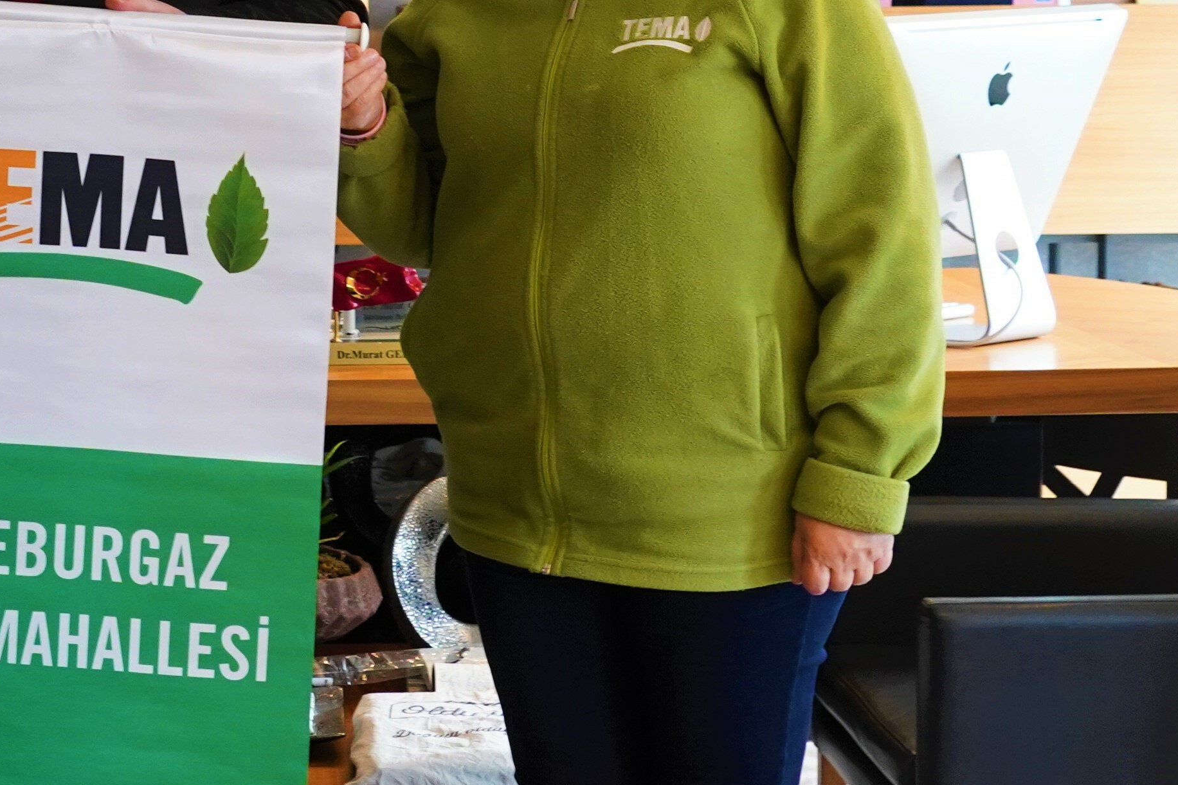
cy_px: 123
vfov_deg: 14.3
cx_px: 50
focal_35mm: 95
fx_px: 3108
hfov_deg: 20.9
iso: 2000
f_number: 4.5
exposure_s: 1/40
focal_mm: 29
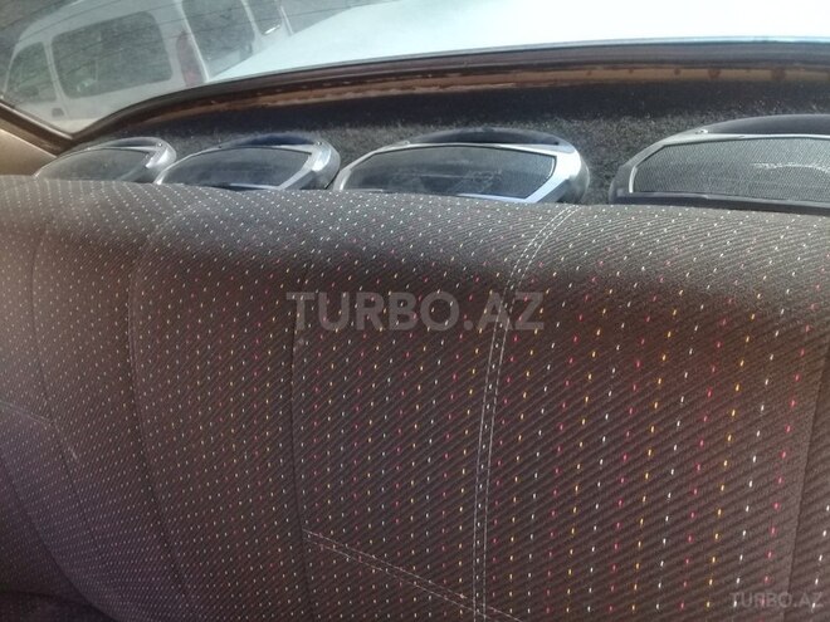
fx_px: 743
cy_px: 311
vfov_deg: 45.4
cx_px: 415
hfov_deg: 58.4
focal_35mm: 31
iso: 125
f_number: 2.2
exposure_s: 1/33
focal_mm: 3.3
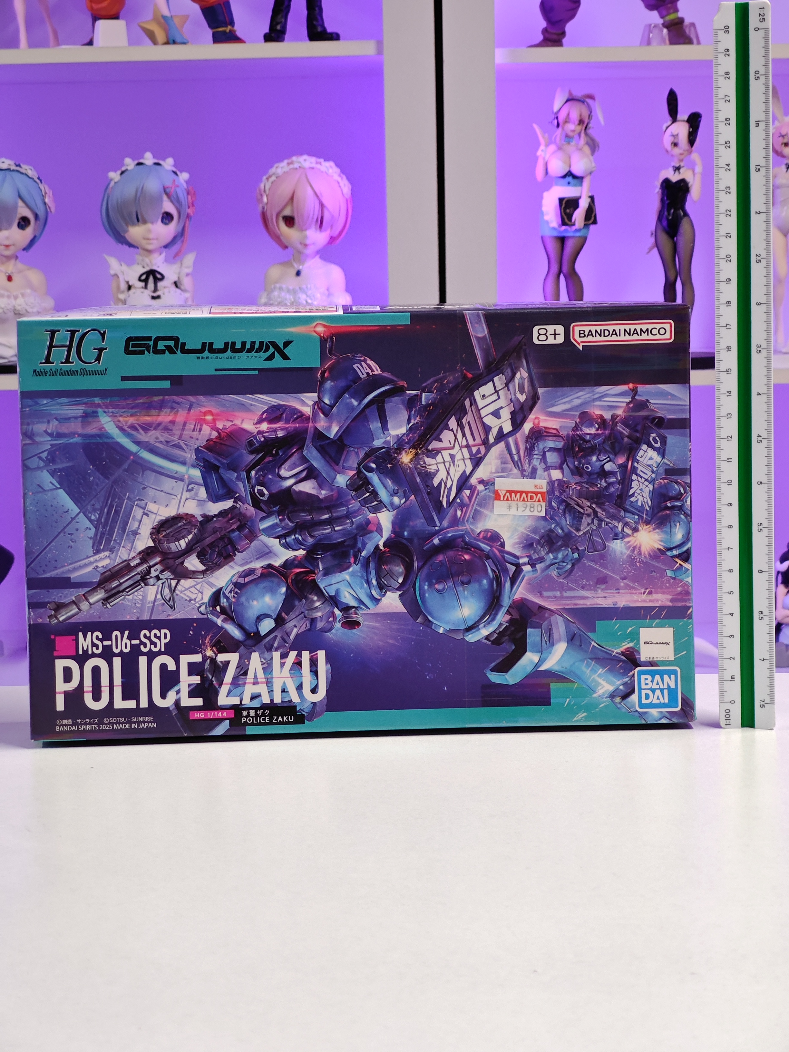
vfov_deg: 24.4
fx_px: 2431
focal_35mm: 80
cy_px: 526
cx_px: 394
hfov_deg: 18.4
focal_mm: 7.48
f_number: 2.4
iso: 400
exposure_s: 1/15.6
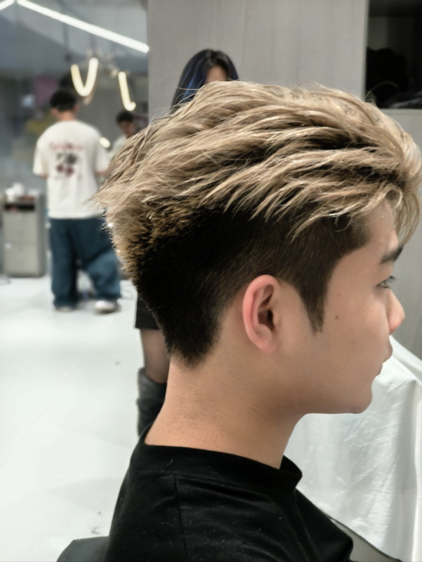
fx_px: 764
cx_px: 211
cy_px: 281
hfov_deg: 30.9
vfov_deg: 40.4
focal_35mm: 47
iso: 400
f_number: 4.5
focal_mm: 7.08
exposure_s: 1/101
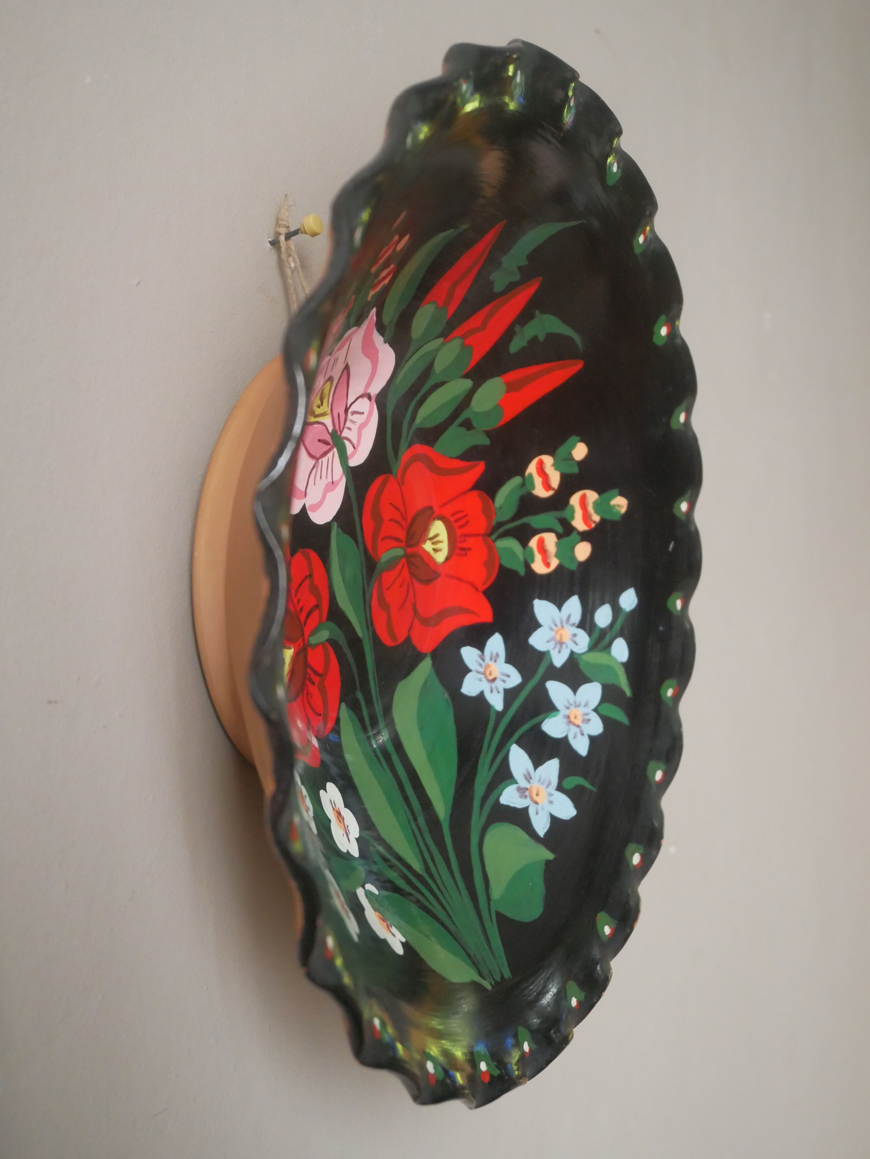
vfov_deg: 41.2
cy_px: 580
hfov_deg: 31.5
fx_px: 1540
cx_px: 435
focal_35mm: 46
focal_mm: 23
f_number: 4.9
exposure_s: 1/40
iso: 3200
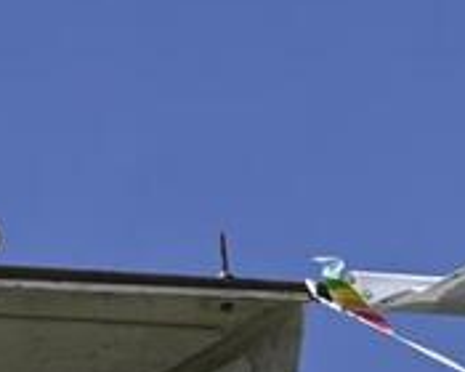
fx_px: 7321
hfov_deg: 3.6
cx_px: -56
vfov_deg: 2.9
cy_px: 860
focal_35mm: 532
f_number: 8
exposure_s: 1/1600
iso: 400
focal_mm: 100
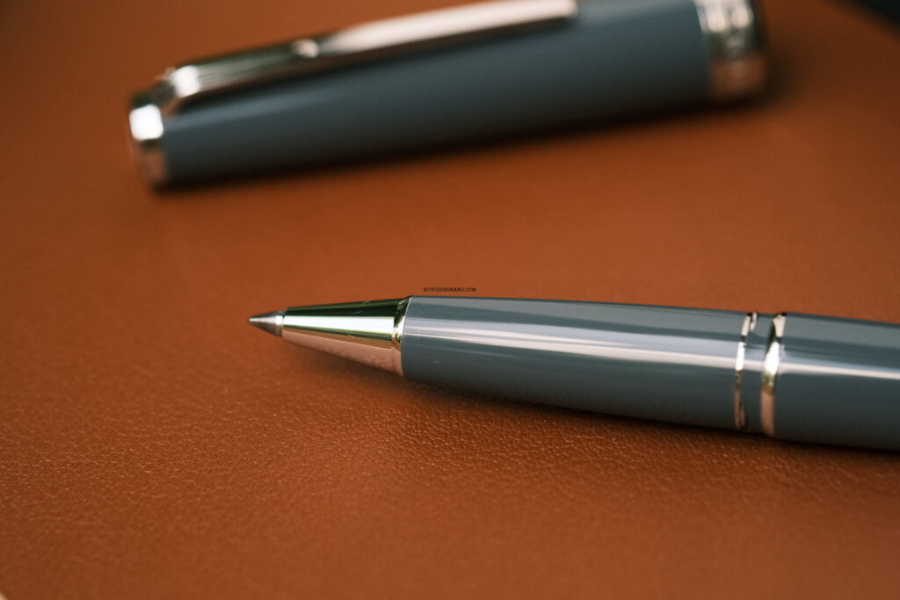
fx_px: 2250
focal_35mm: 90
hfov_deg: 22.6
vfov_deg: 15.2
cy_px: 300
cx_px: 450
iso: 1600
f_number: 4
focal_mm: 60
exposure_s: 1/1250
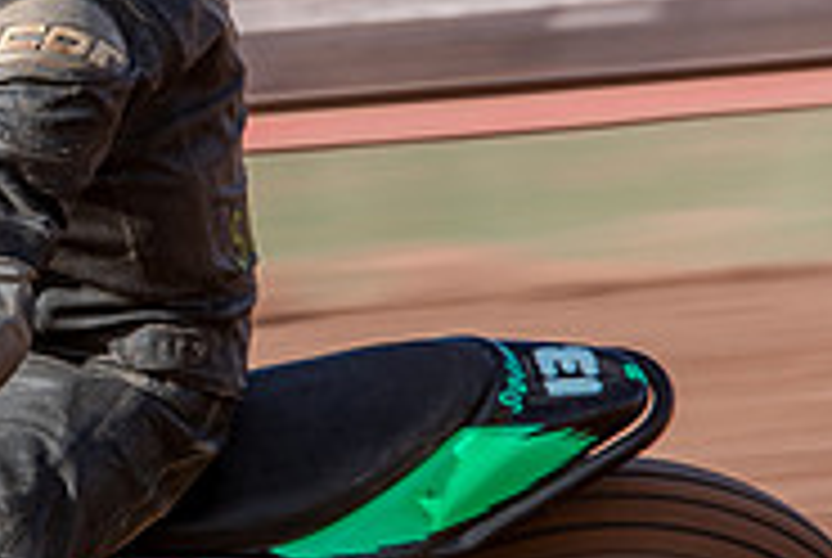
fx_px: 22222
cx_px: -132
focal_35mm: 960
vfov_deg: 1.4
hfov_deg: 2.1
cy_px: 278
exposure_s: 1/160
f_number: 8
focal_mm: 200
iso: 100
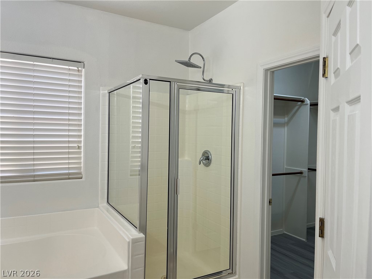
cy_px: 140
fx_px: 279
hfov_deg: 67.3
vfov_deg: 53.1
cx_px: 186
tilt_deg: -1.4
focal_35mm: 26
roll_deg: -0.7
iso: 40
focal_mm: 5.1
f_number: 1.6
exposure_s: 1/120
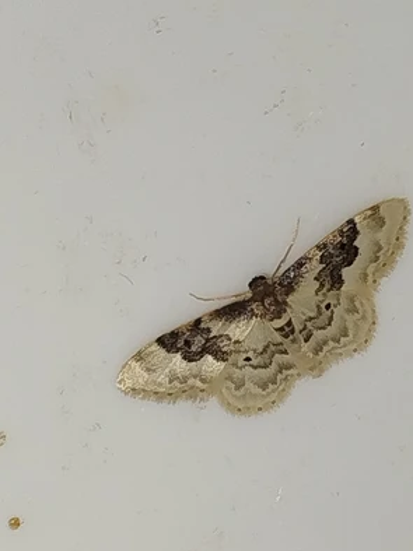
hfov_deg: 10.3
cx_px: 291
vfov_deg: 13.8
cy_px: 302
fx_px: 2277
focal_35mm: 143
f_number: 1.7
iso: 80
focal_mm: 5.31
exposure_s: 1/100
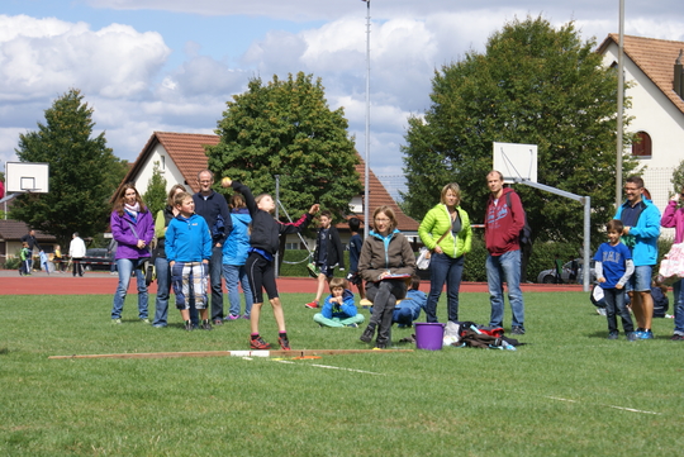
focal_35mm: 90
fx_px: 1711
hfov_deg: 22.6
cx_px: 342
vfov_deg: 15.2
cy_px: 228
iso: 100
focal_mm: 60
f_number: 7.1
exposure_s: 1/320
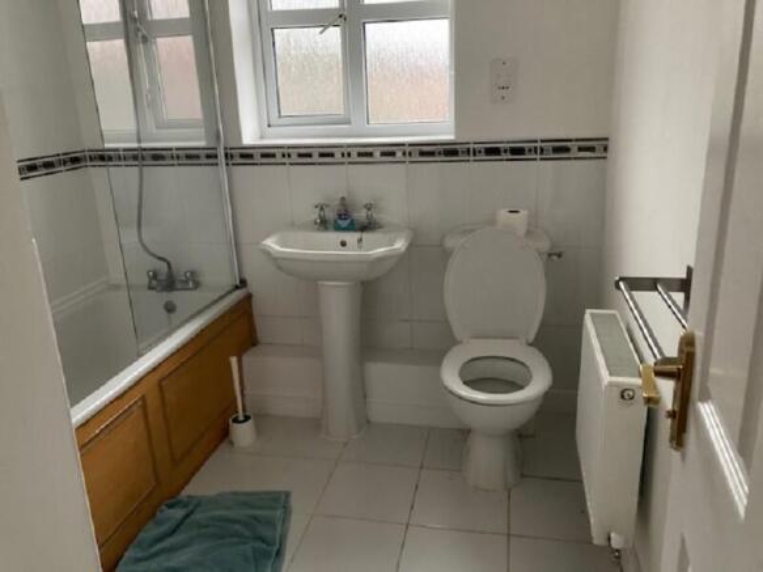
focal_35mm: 28
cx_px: 382
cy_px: 286
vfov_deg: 49.7
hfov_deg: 63.5
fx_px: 617
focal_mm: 3.99
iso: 500
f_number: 1.8
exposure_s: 1/30
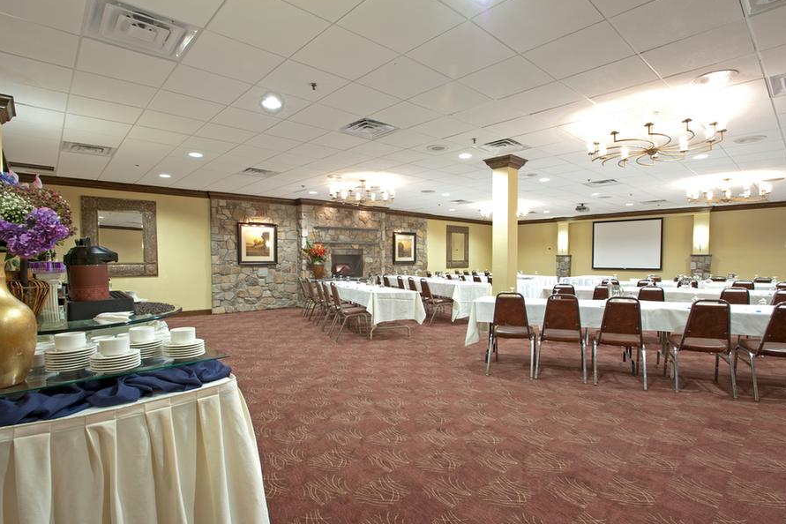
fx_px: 393
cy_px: 272
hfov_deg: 90.0
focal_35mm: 18
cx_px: 387
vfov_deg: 67.4
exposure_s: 6
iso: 200
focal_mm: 17
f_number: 16
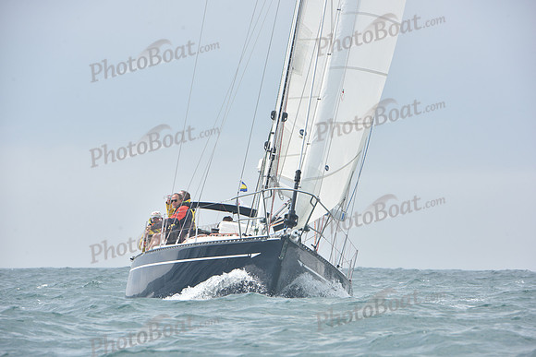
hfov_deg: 10.3
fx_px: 2978
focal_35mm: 200
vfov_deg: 6.9
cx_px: 268
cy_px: 178
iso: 320
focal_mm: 200
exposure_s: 1/800
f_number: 10
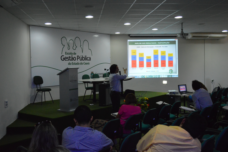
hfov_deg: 49.6
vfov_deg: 34.1
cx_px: 114
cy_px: 76
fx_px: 247
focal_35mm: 39
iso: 3200
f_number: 4.2
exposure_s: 1/160
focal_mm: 26
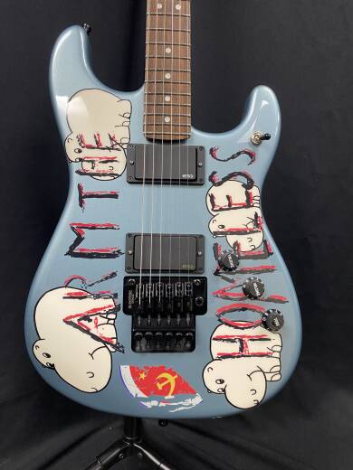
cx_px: 176
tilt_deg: -12.8
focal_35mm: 26
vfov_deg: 67.3
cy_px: 235
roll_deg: -0.7
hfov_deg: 53.1
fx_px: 354
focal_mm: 4.25
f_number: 1.8
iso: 100
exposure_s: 1/43
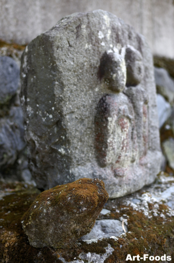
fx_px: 382
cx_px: 87
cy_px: 132
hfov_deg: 25.7
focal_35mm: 52
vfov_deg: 37.9
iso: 200
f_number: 2.8
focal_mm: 35
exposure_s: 1/500
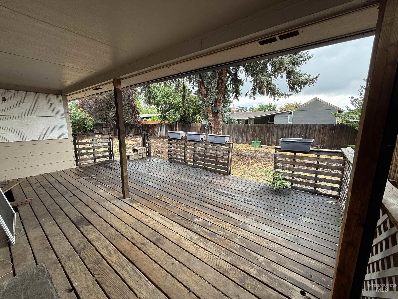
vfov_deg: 85.7
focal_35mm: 14
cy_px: 150
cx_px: 199
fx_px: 161
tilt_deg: -9.5
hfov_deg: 102.1
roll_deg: -0.9
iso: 64
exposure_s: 1/123
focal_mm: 2.22
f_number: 2.2
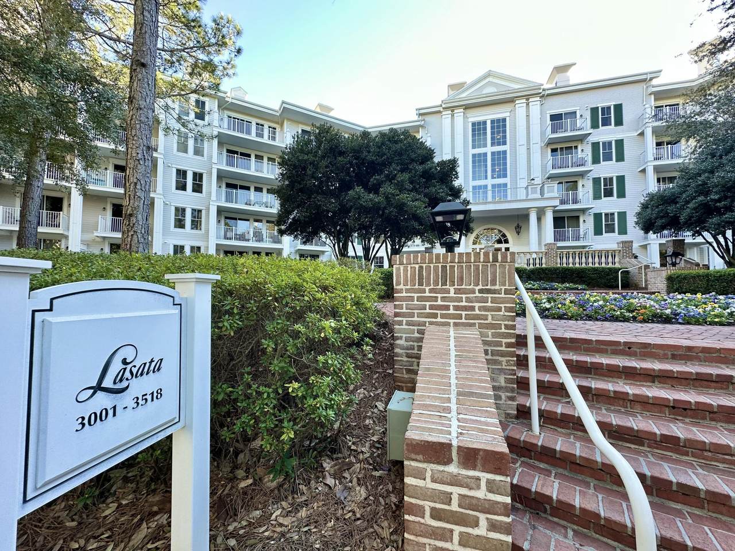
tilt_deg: +3.6
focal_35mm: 14
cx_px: 368
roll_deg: -0.8
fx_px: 297
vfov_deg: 85.7
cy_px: 276
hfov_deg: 102.1
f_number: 2.2
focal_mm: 2.22
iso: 64
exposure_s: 1/99
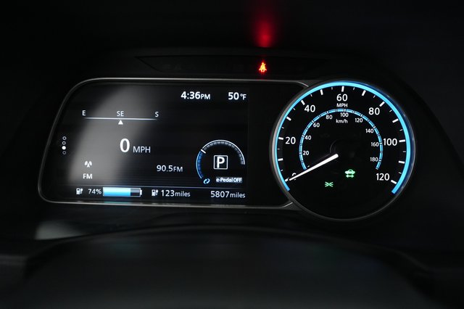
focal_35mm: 28
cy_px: 154
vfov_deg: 46.4
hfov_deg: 65.5
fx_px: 361
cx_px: 232
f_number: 2.8
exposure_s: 1/125
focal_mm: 28
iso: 5000
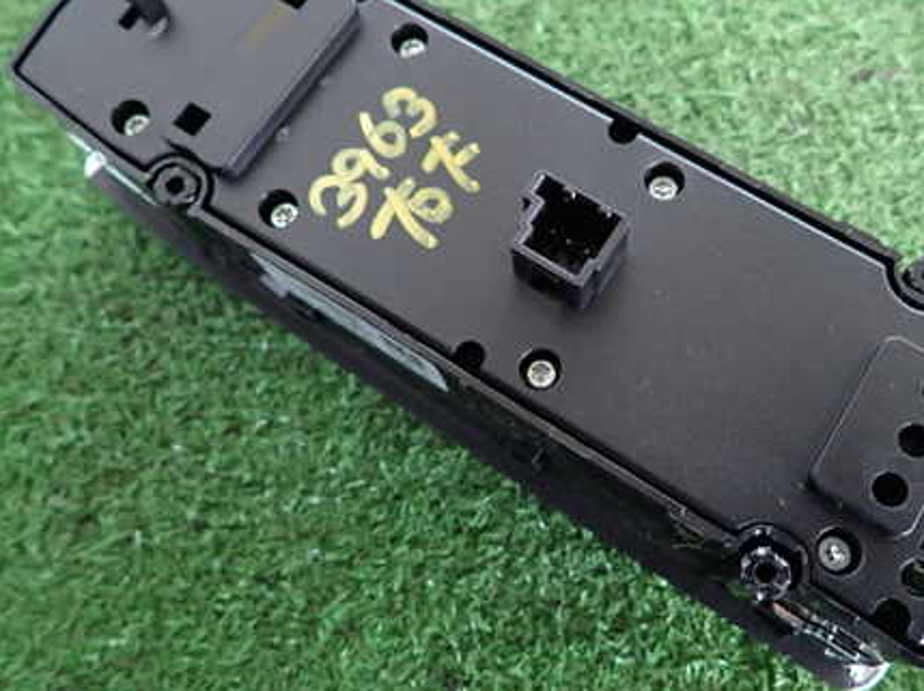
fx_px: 933
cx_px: 541
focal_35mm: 35
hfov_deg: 52.4
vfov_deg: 40.6
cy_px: 310
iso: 250
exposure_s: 1/30
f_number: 2
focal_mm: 4.5
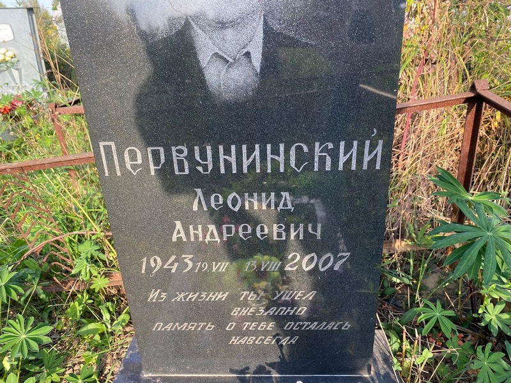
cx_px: 256
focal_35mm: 26
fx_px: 384
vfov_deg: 53.1
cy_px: 192
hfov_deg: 67.3
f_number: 1.8
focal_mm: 4.25
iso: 32
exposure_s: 1/182
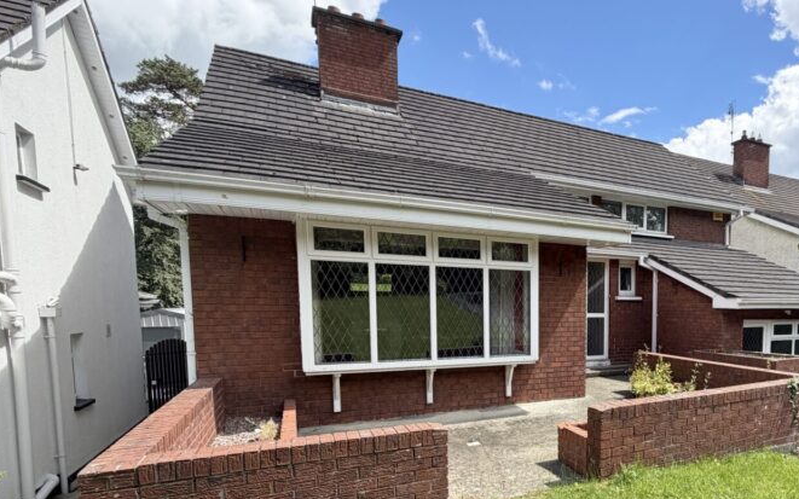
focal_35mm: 23
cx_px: 594
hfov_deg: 72.2
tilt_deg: -4.2
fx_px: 501
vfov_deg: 51.6
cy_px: 348
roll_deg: -0.3
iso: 40
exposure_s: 1/770
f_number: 2.2
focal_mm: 2.22
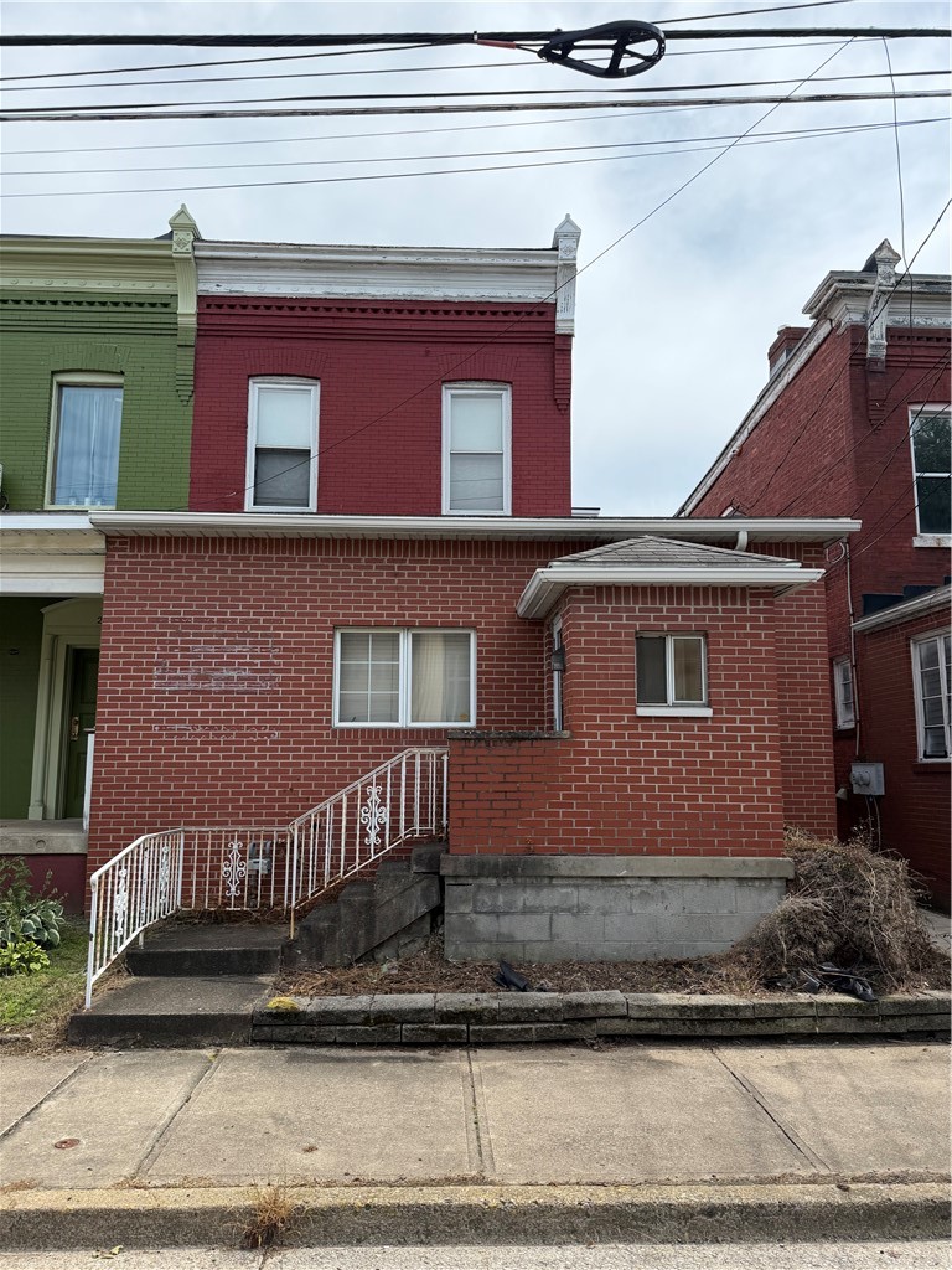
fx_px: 880
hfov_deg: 56.8
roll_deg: +0.3
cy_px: 635
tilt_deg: +8.1
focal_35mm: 24
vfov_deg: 71.6
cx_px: 476
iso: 100
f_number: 1.78
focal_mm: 6.76
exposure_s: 1/4673
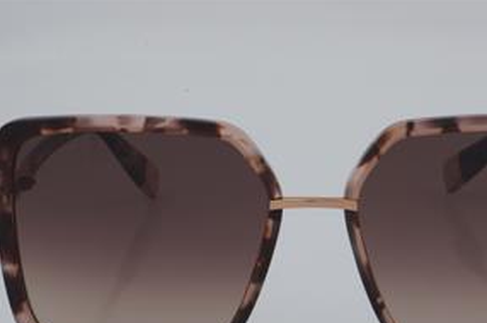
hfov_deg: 19.4
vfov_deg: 13.0
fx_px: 1419
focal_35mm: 105
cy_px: 218
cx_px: 312
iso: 100
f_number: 32
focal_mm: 50
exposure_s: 1/4
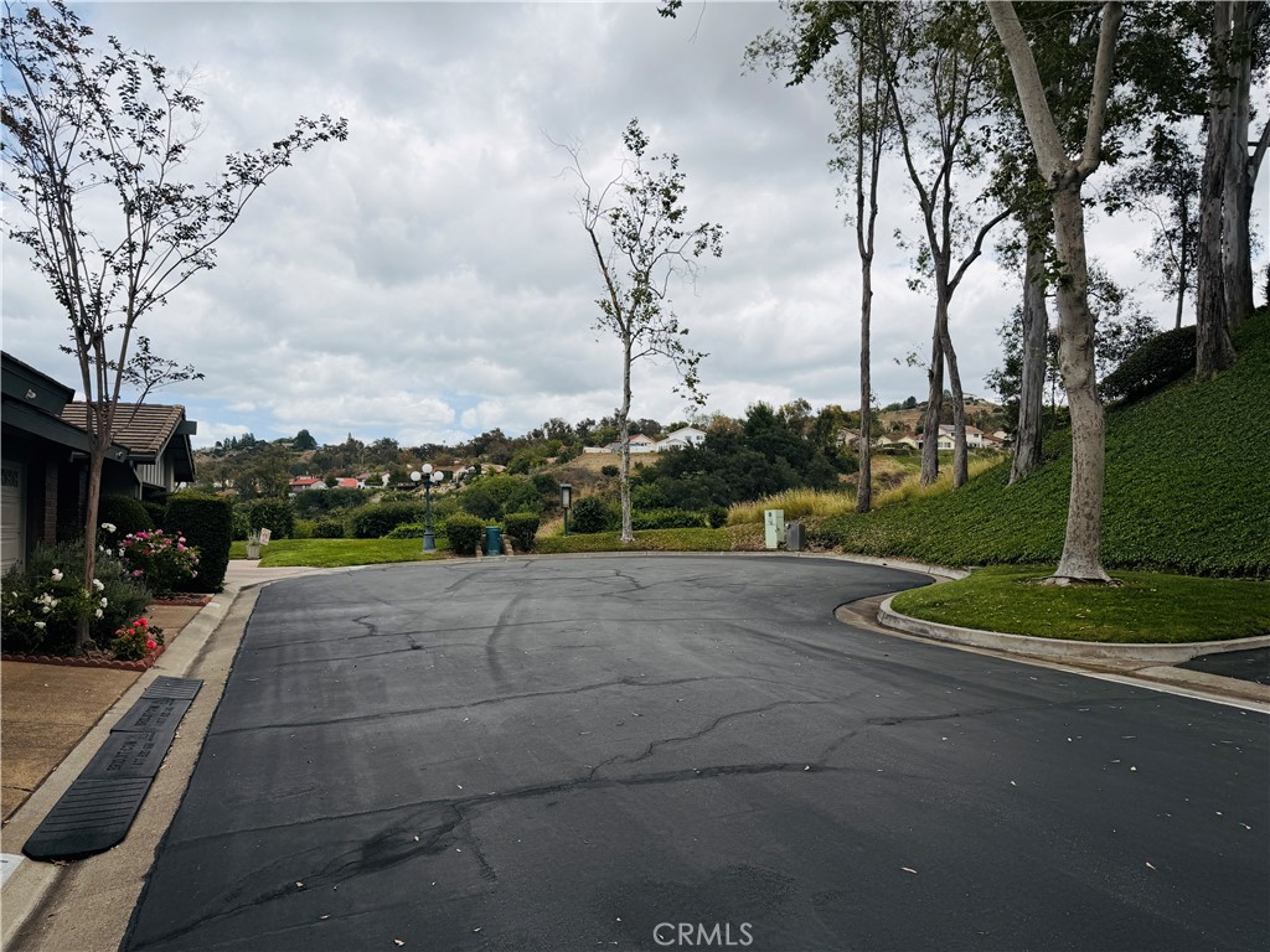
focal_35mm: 24
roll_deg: +0.9
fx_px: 881
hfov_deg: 71.6
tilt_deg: +1.9
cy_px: 476
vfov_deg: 56.8
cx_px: 635
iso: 80
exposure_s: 1/5714
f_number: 1.78
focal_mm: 6.76
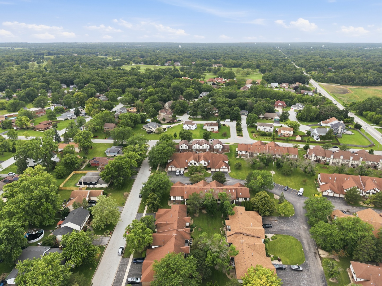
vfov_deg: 56.8
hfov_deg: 71.6
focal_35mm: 24
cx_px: 191
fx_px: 265
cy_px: 143
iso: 330
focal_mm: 8.7
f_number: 1.8
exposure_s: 1/1250
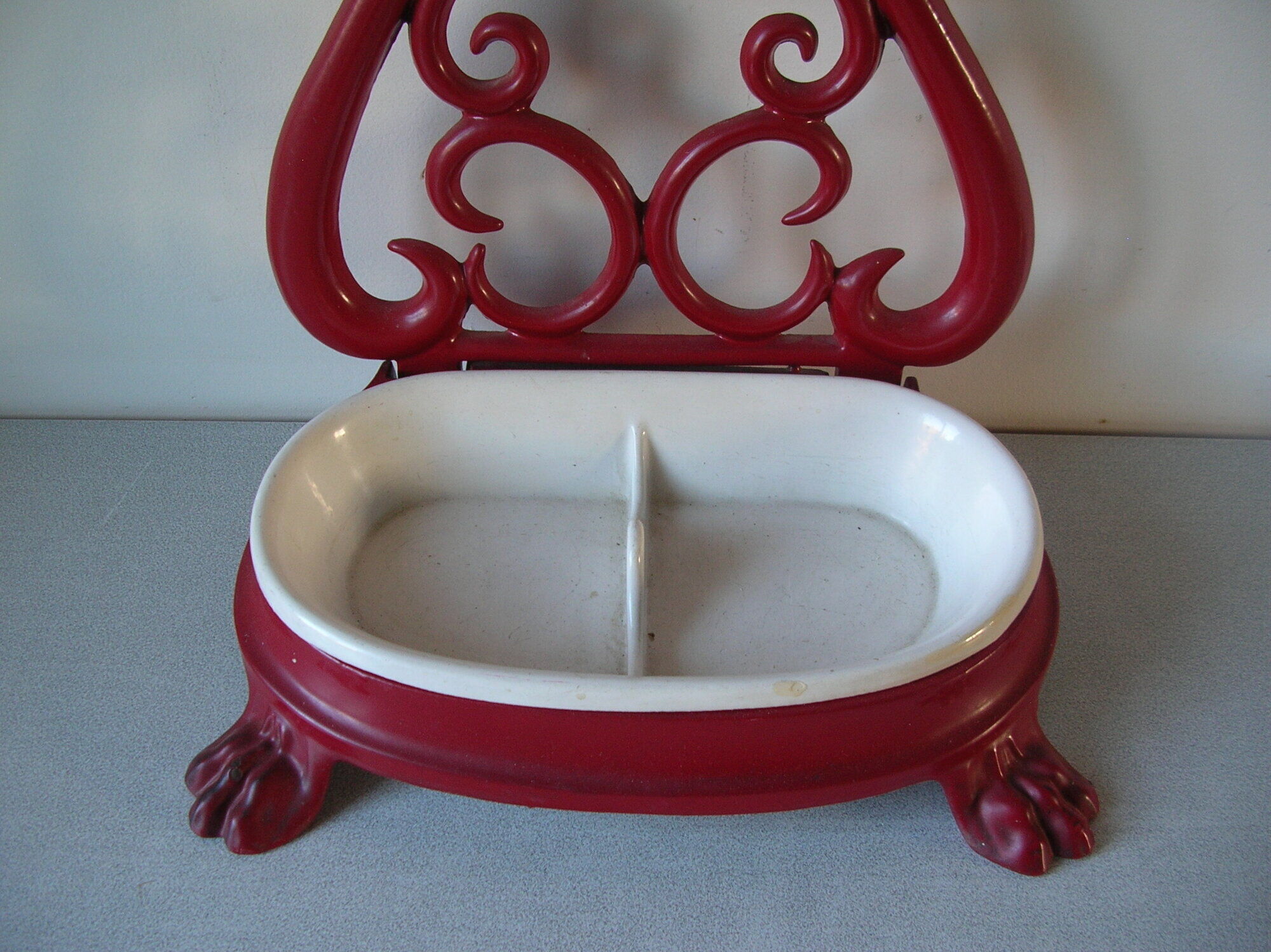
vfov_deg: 40.7
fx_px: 1284
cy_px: 476
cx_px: 636
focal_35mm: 35
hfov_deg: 52.7
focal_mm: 5.8
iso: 50
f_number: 2.8
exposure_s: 1/13.8
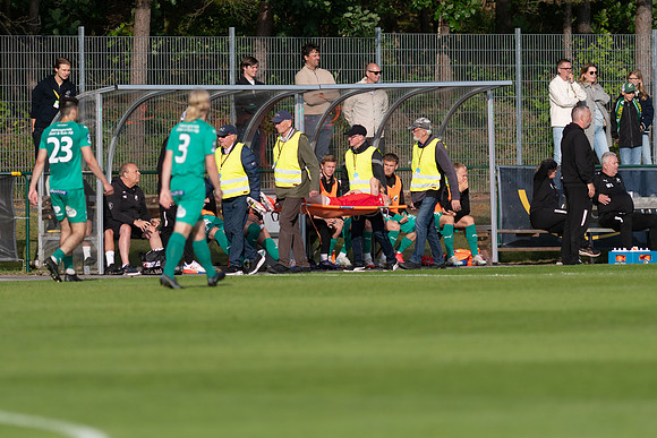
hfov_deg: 4.6
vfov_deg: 3.1
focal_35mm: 450
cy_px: 219
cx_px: 328
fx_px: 8214
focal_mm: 300
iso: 100
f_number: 3.2
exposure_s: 1/1600
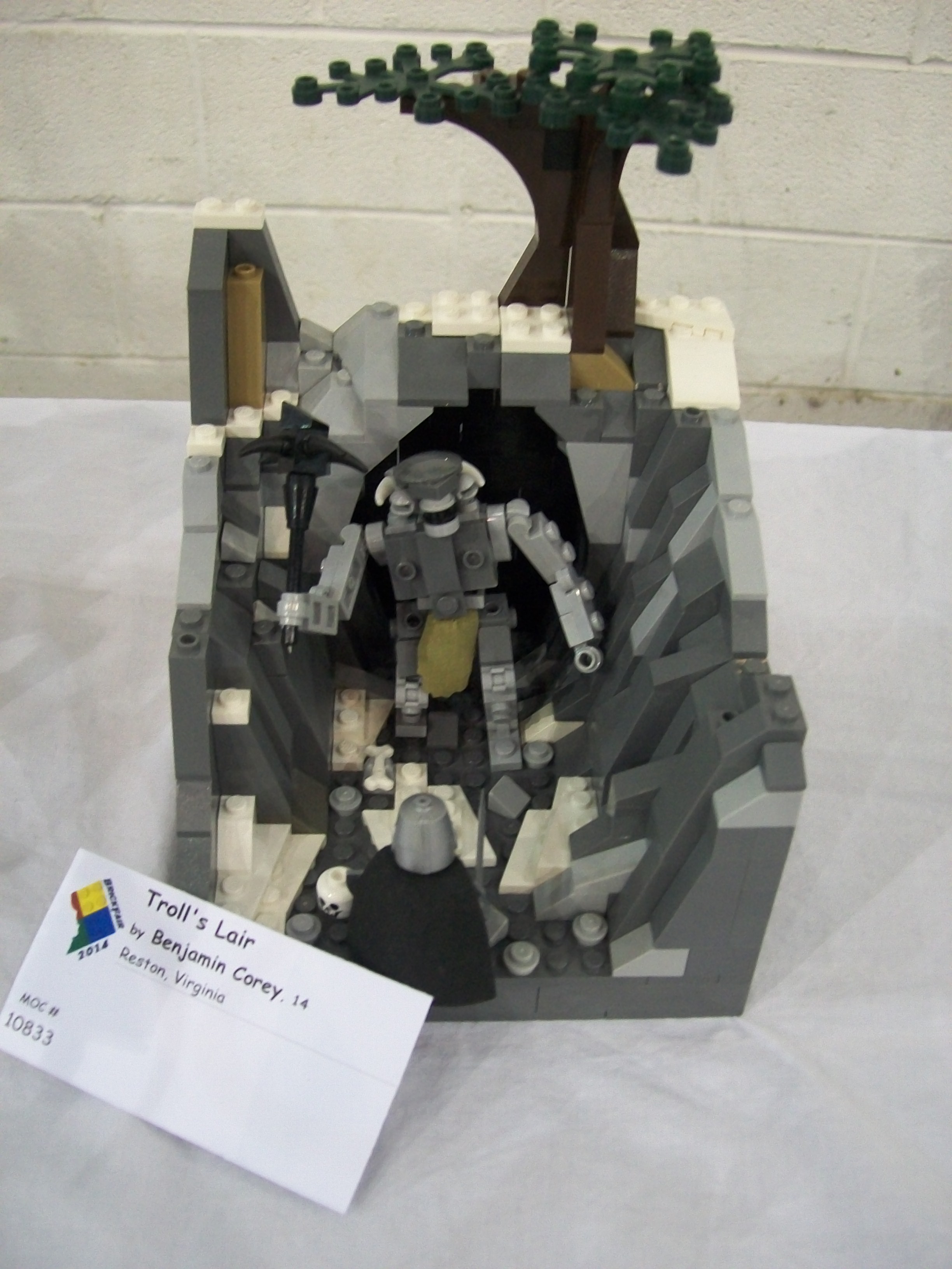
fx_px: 1320
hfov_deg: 39.7
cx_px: 476
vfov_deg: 51.4
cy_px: 634
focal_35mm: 36
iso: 160
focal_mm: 6
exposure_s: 1/15
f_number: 2.7
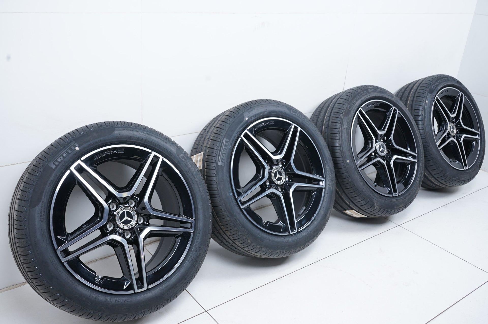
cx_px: 244
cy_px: 162
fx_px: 461
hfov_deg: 55.8
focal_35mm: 34
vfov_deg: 38.8
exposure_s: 1/125
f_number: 7.1
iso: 250
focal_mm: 34
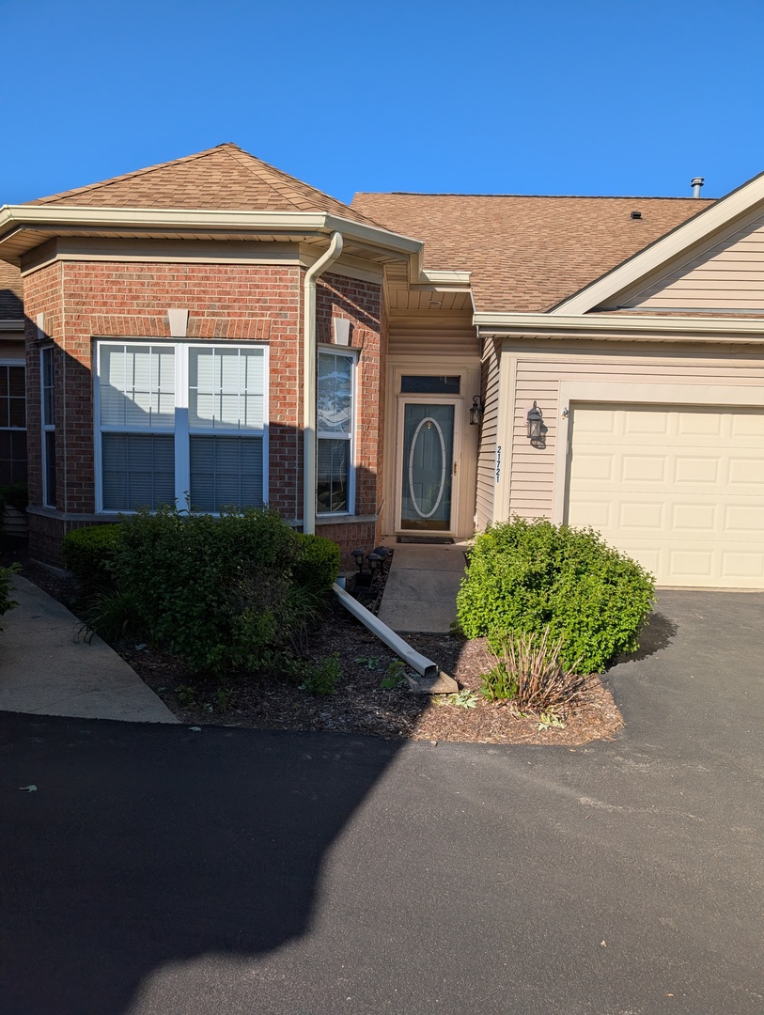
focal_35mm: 24
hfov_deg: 56.9
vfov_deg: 71.5
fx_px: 705
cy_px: 508
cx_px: 382
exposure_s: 1/1471
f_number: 1.68
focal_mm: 6.9
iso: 20
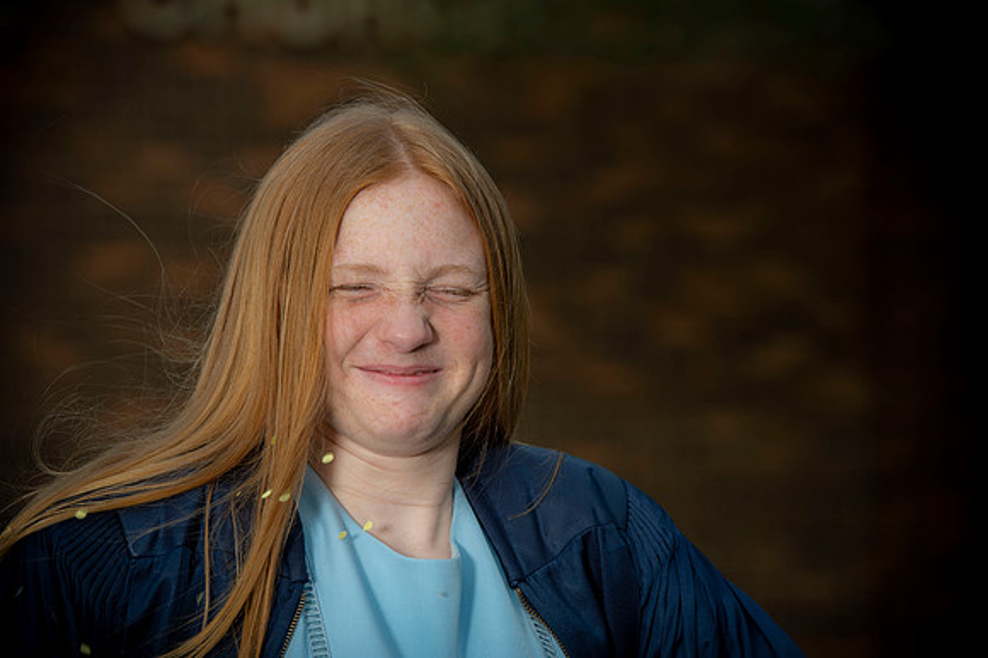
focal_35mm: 170
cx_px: 494
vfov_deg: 8.1
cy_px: 329
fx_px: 4663
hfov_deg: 12.1
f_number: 6.3
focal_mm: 170
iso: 80
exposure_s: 1/250
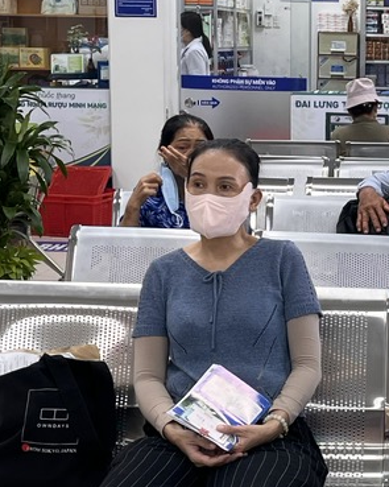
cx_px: 373
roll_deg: -0.9
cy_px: 239
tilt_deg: -8.5
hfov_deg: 17.1
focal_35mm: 88
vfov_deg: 21.7
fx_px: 1267
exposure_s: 1/100
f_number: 1.6
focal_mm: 5.1
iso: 64
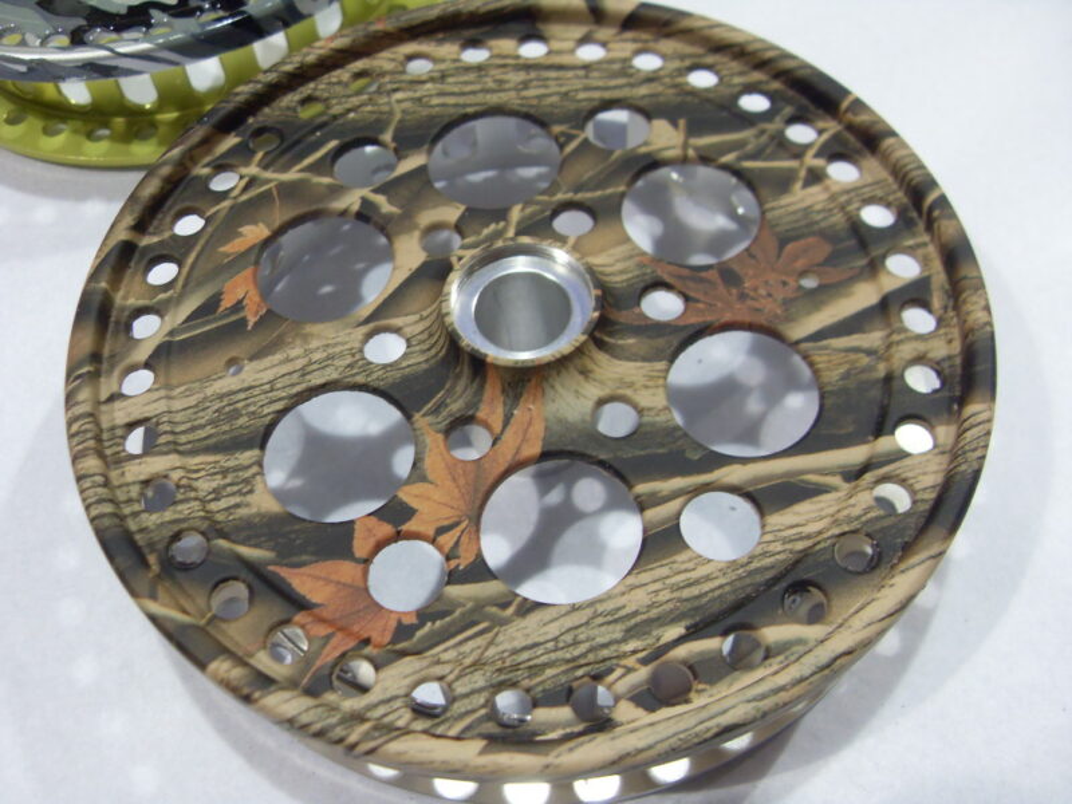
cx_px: 536
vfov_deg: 40.7
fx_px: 1084
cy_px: 402
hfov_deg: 52.6
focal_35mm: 35
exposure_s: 1/20
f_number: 2.8
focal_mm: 6.3
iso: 200
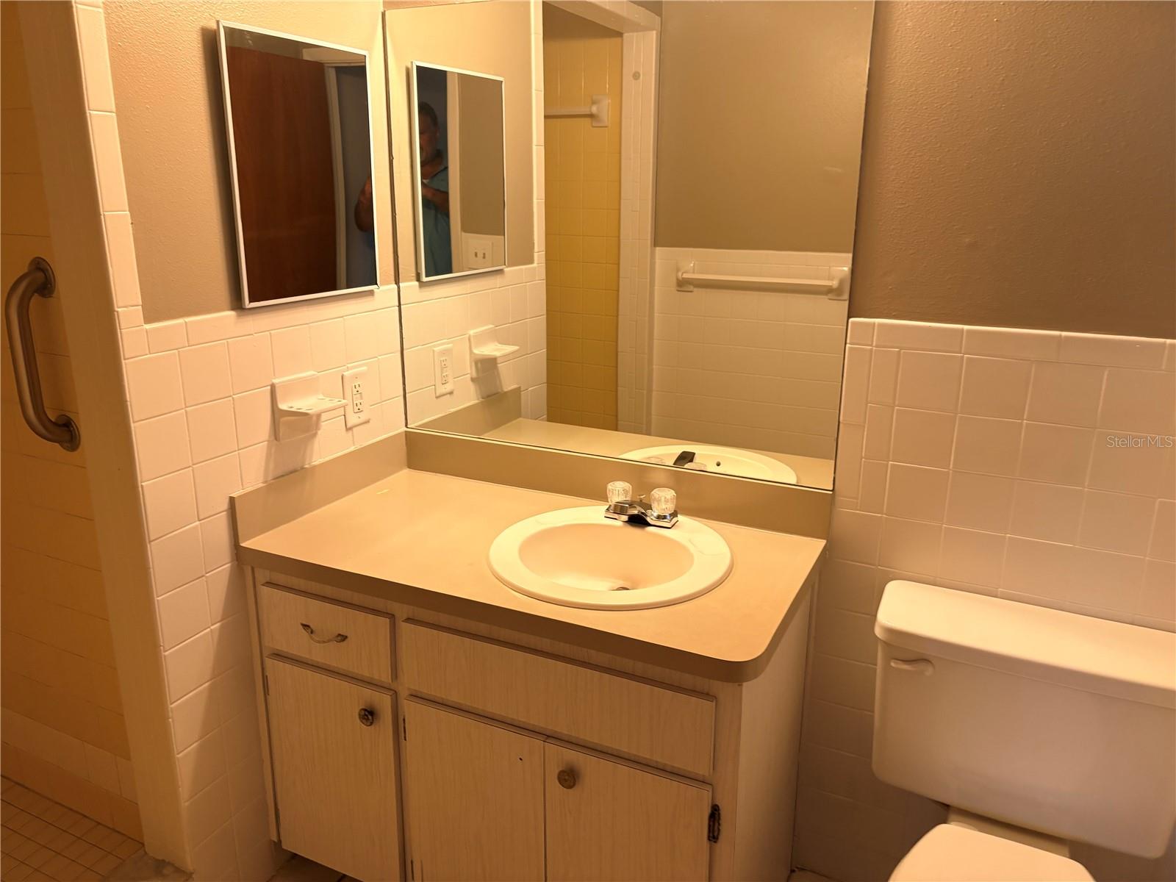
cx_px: 588
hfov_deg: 67.3
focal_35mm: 26
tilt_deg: -11.4
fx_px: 883
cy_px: 441
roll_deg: +1.1
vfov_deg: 53.1
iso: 125
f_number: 1.6
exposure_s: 1/60
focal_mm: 5.96
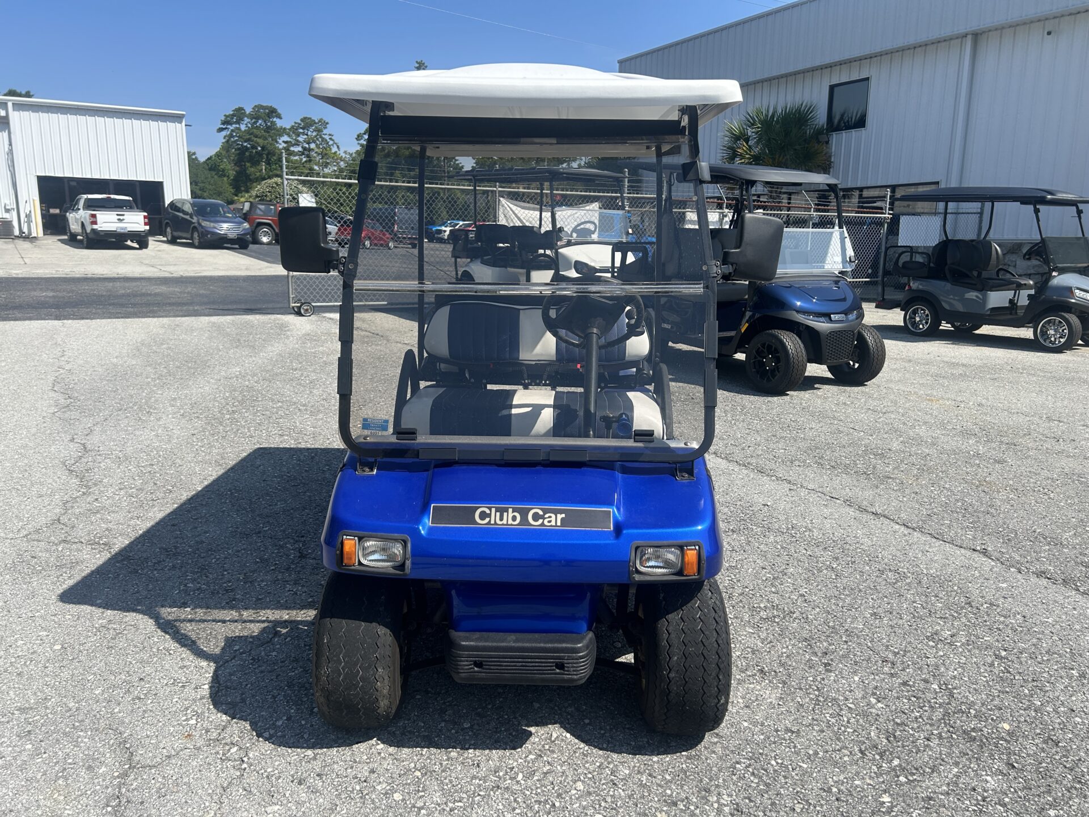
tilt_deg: -12.0
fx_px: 818
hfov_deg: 67.3
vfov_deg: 53.1
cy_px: 408
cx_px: 544
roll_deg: -0.8
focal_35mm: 26
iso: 50
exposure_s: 1/3571
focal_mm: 5.7
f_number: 1.5
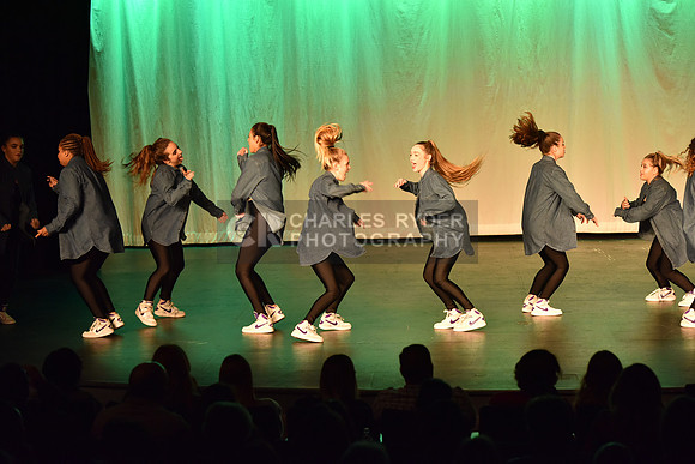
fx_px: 2124
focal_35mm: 110
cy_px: 232
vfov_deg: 12.5
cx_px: 348
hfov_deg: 18.6
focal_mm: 110
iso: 2000
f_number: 4
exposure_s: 1/200
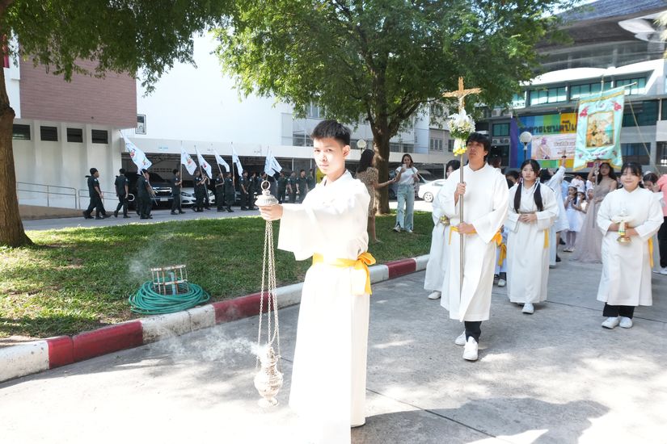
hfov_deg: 70.4
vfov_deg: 50.4
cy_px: 222
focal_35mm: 26
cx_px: 334
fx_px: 472
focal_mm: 17
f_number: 6.3
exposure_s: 1/640
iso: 1600
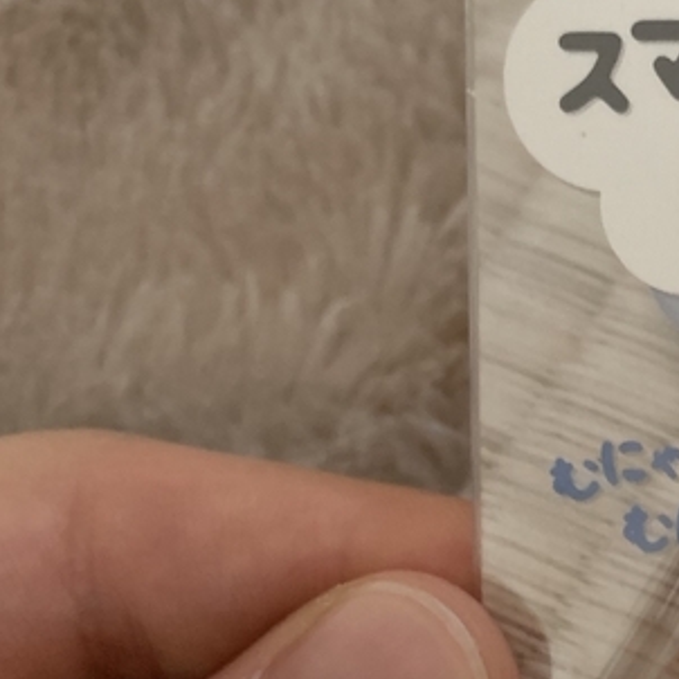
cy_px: 371
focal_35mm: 78
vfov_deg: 22.2
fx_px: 1731
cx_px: 823
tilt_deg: -74.4
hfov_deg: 20.7
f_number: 1.8
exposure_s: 1/41
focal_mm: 4.25
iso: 400
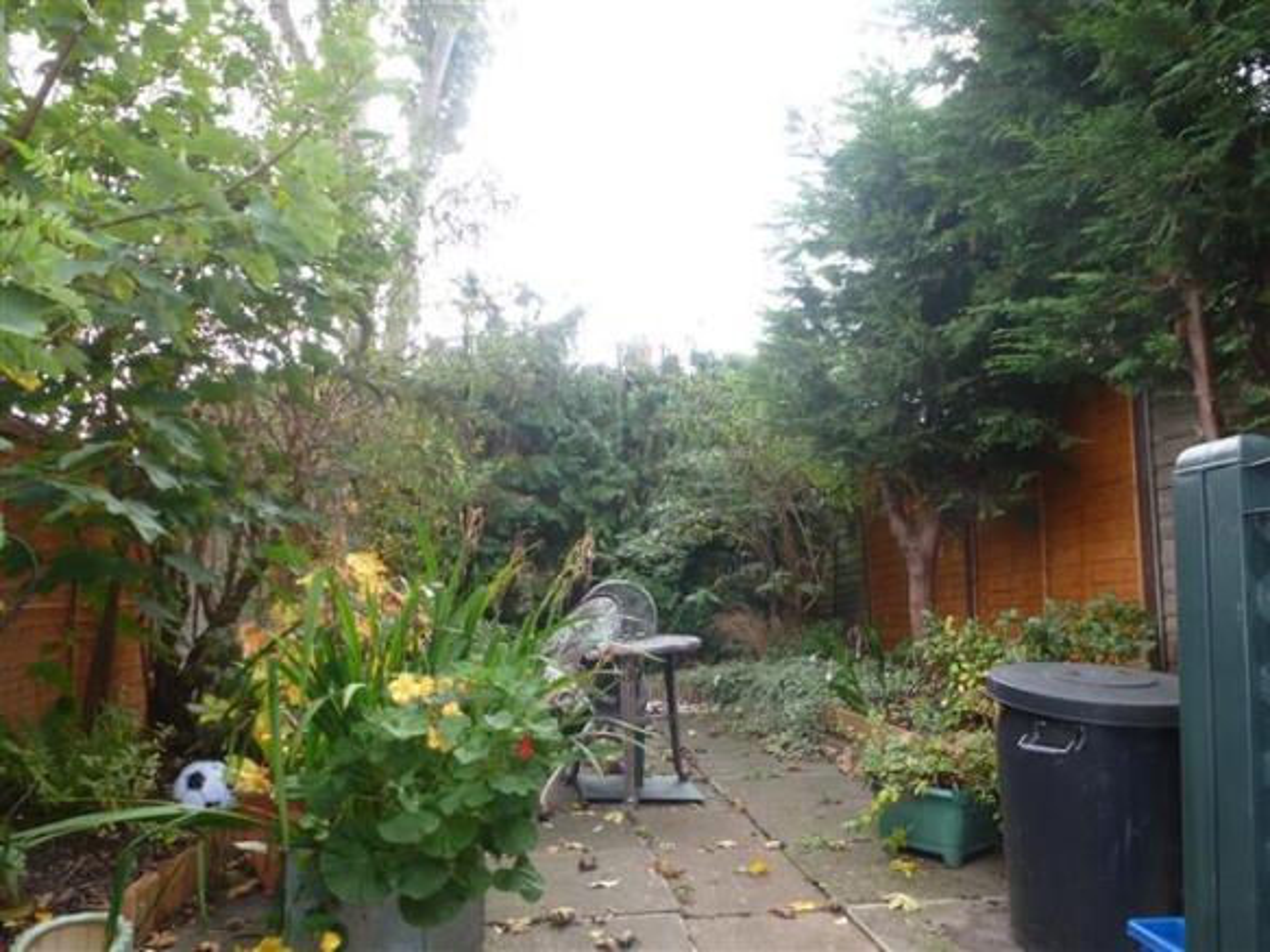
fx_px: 880
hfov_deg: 71.6
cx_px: 635
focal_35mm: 24
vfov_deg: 56.8
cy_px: 476
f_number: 3.3
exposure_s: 1/60
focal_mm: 4.3
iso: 100
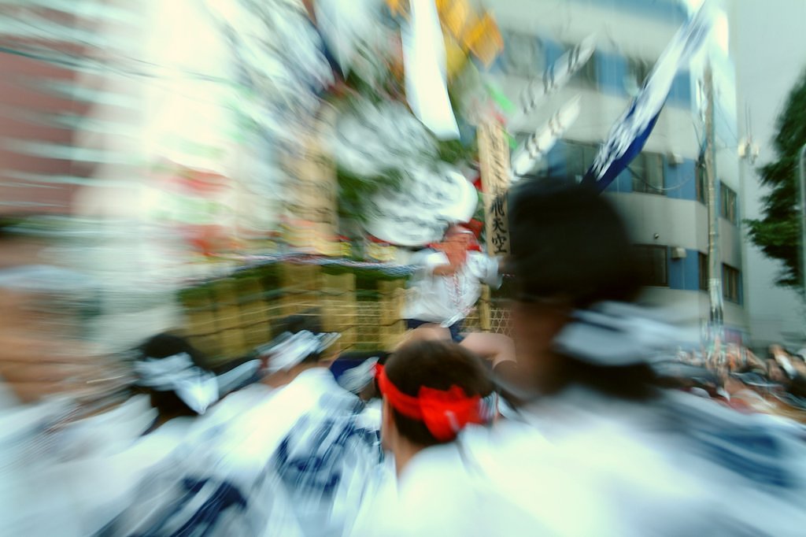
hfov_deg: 40.0
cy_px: 268
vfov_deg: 27.2
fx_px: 1108
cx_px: 403
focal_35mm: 50
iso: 200
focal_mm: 33
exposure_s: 1/10
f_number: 4
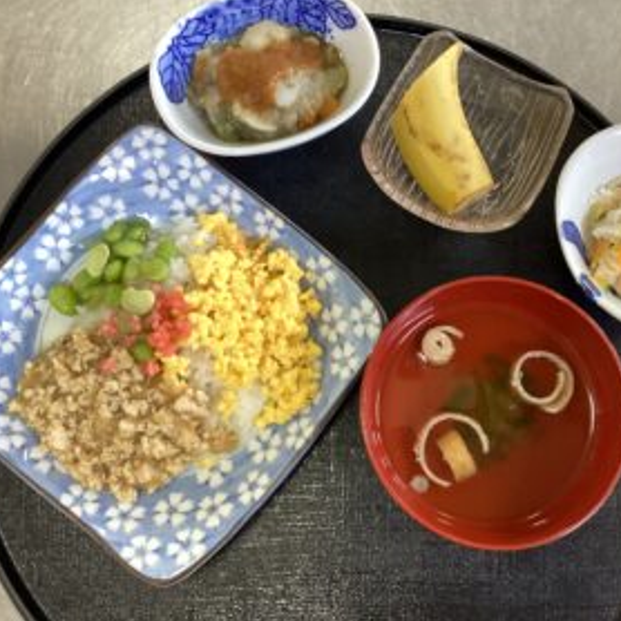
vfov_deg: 44.9
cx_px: 356
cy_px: 309
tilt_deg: -81.0
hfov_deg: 44.8
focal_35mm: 37
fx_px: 751
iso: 640
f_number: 2.4
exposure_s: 1/30
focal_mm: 3.3
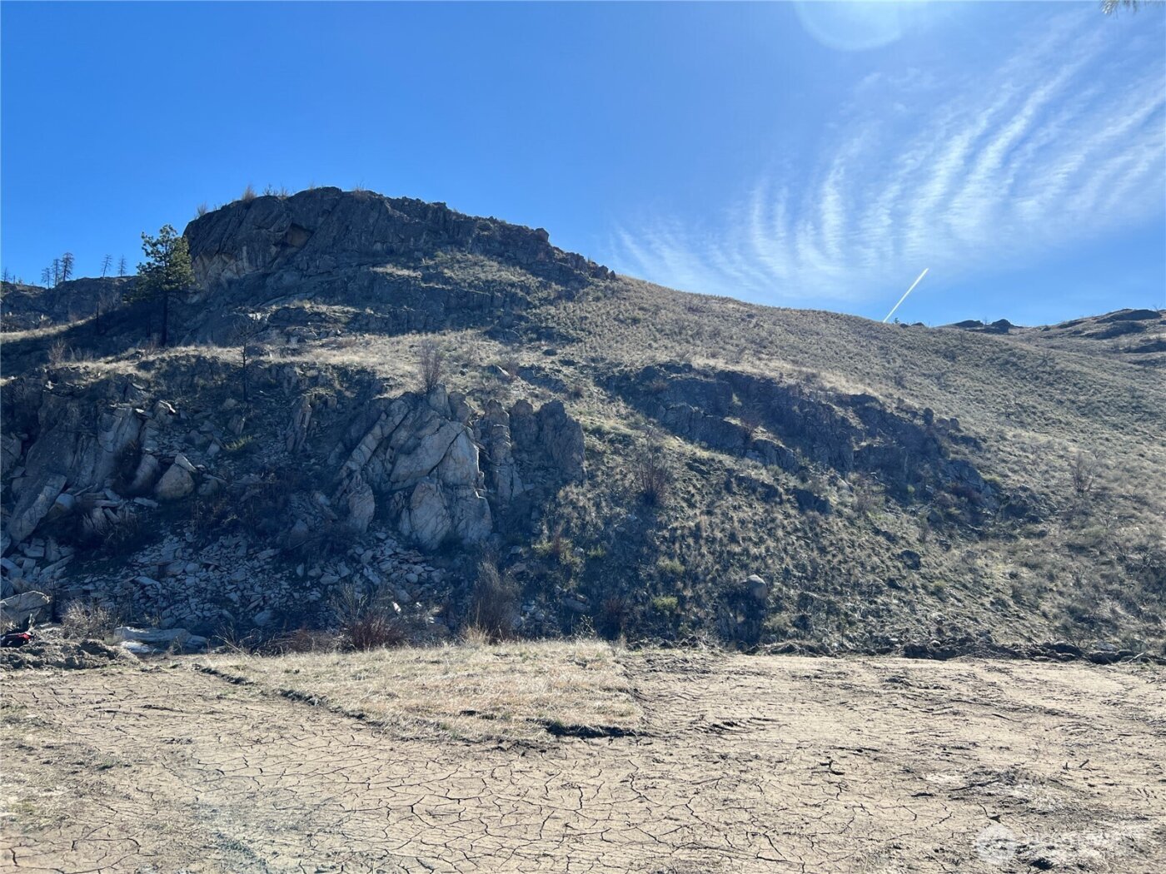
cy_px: 437
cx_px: 583
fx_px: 876
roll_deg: -0.1
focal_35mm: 26
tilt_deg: +7.1
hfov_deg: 67.3
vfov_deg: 53.1
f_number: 1.5
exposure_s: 1/4115
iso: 50
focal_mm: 5.7
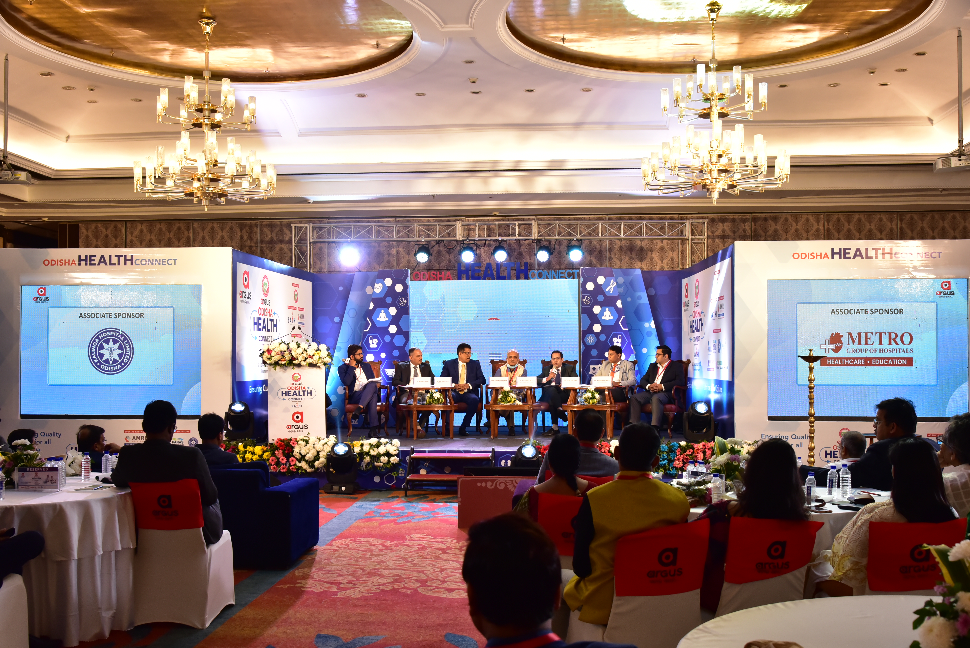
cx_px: 485
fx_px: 1024
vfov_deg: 35.1
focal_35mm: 38
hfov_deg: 50.7
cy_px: 324
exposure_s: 1/160
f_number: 6.3
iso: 1600
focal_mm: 38
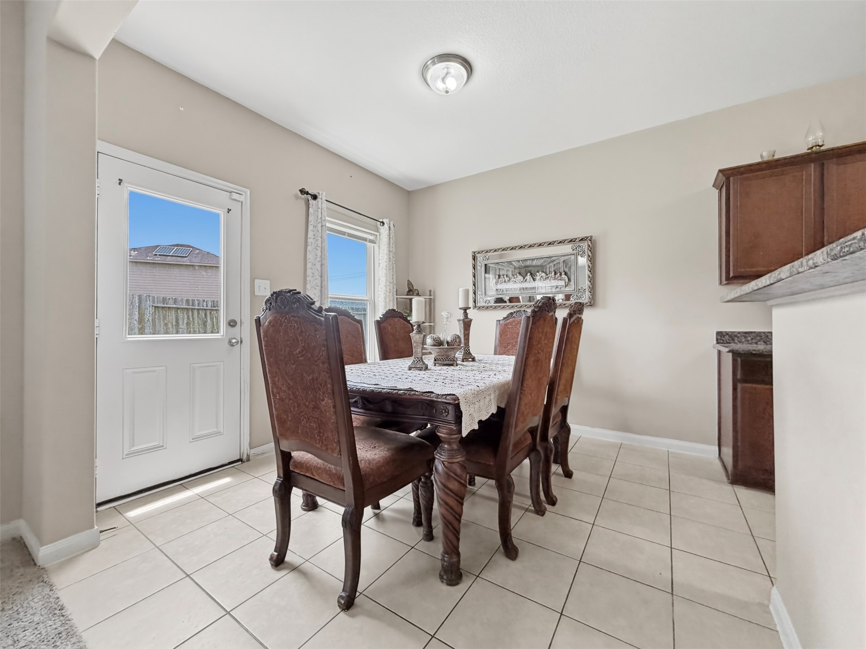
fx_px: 350
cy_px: 324
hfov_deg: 102.1
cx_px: 433
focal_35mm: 14
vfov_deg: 85.7
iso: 200
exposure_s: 1/120
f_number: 2.2
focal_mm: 2.2
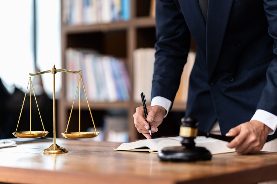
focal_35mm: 85
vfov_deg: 16.1
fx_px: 654
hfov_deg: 23.9
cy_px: 92
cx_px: 138
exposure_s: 1/200
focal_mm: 85
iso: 160
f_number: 1.4
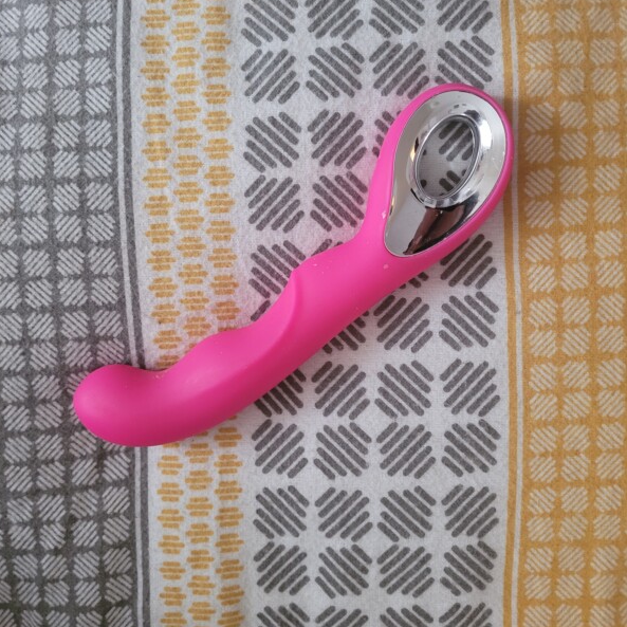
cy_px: 297
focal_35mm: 31
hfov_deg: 52.5
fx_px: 635
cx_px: 311
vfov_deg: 52.5
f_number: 1.8
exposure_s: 1/33
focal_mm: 5.4
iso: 640
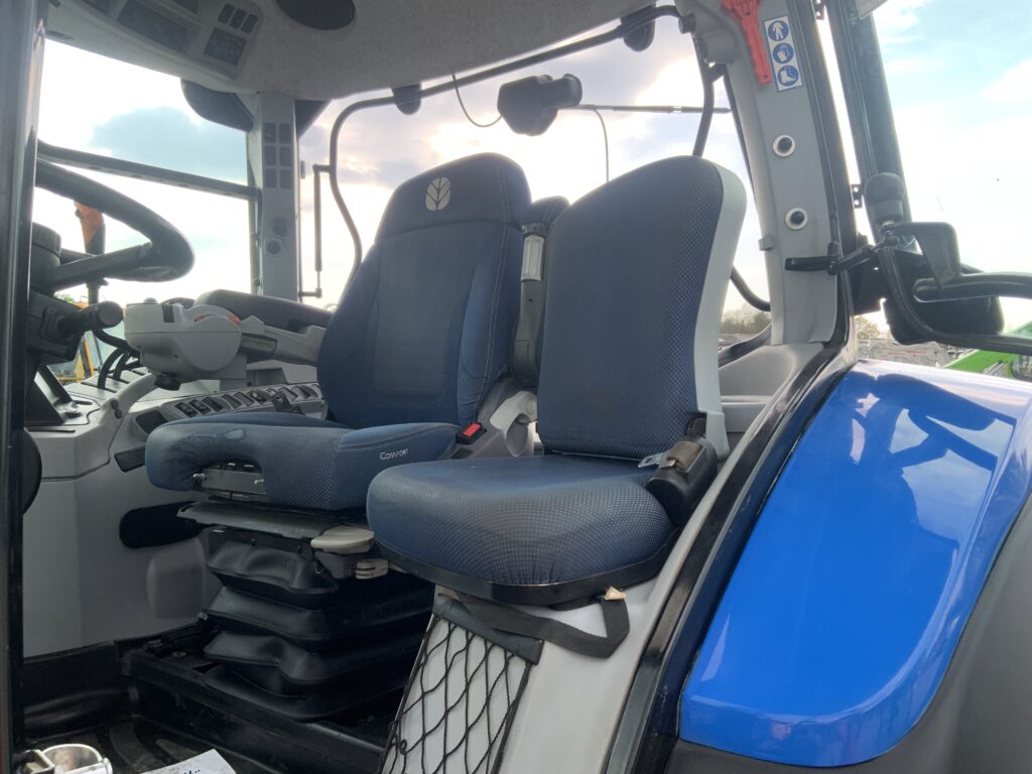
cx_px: 516
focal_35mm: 29
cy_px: 387
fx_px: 865
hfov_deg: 61.7
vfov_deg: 48.2
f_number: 1.8
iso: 16
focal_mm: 3
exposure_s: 1/232
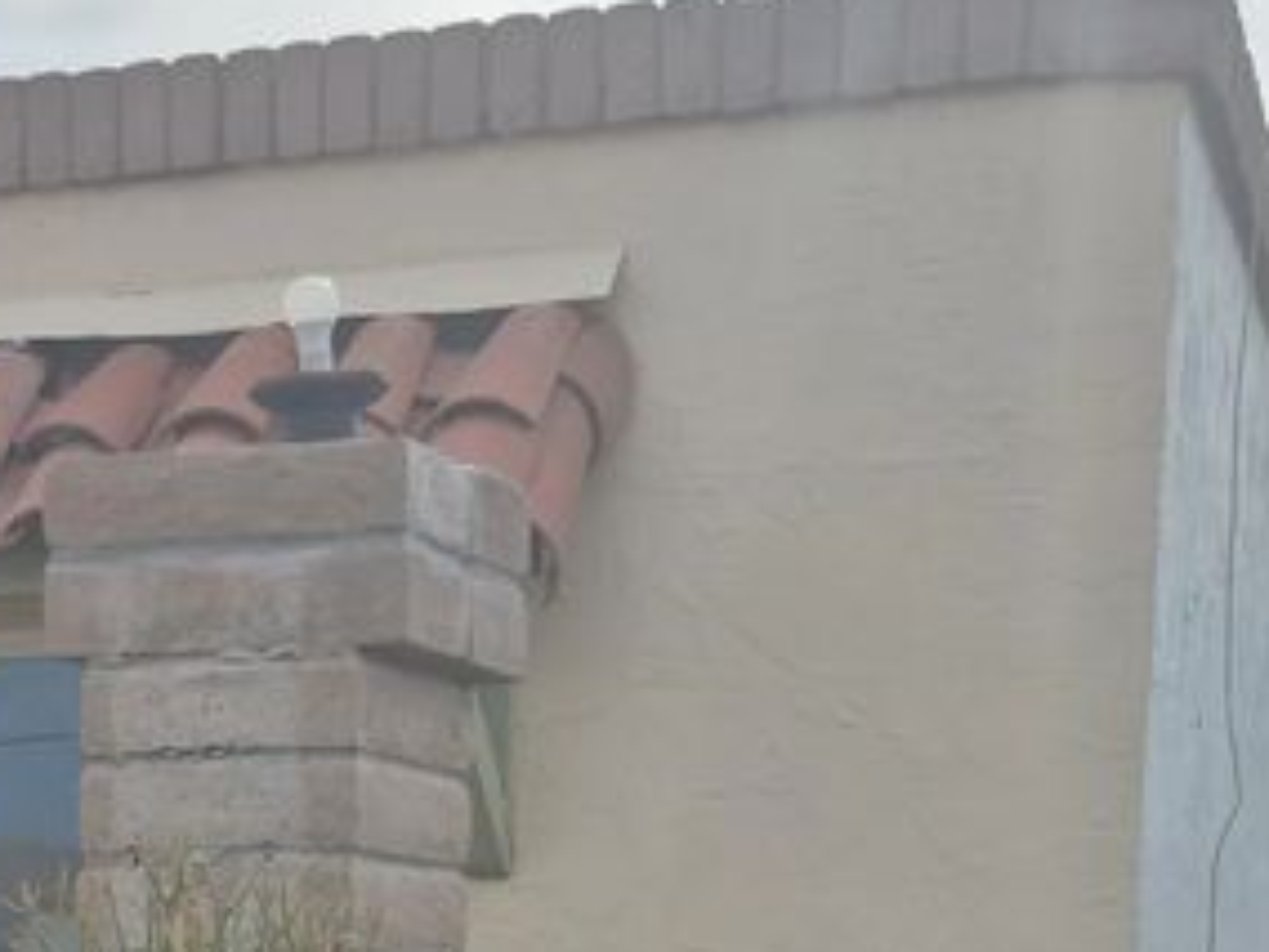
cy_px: 1336
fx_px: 3043
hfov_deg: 22.9
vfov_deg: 16.5
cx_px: 80
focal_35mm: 83
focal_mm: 5.4
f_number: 1.8
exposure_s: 1/3256
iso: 25
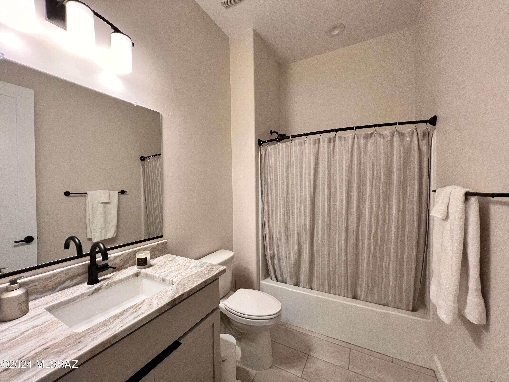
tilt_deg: -1.0
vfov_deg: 89.9
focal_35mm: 13
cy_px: 191
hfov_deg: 106.2
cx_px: 254
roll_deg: +0.6
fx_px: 191
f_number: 1.8
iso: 200
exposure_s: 1/120
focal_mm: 1.57
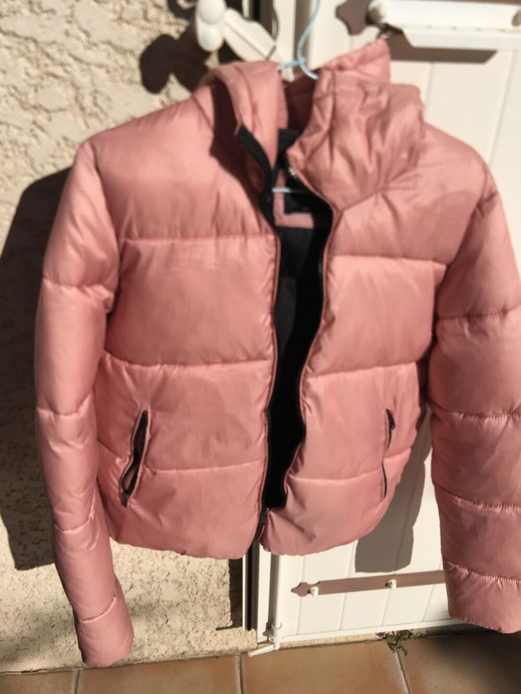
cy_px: 347
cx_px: 260
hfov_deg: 48.2
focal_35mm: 29
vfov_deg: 61.7
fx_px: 582
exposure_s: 1/4274
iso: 25
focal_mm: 4.15
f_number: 2.2
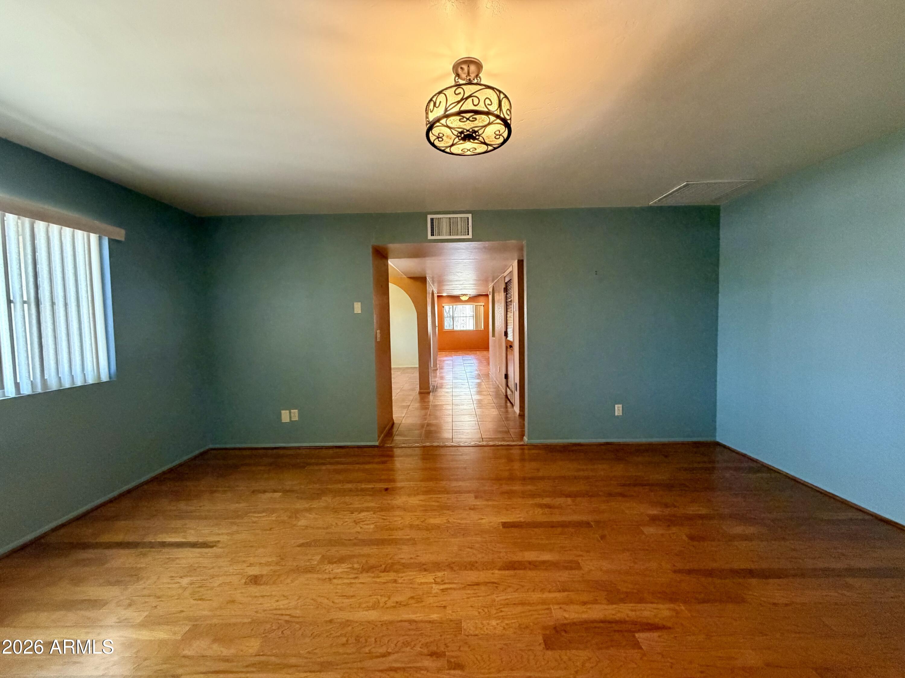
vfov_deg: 85.7
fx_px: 366
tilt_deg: -3.6
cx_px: 452
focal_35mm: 14
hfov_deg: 102.1
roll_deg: +1.1
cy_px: 339
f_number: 2.2
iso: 500
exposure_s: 1/60
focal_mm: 2.22
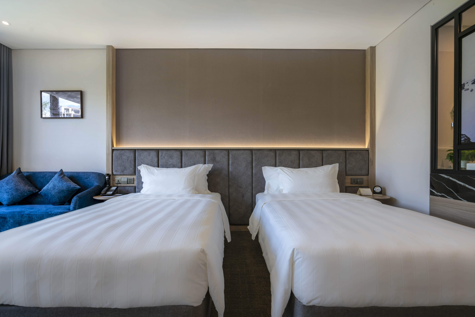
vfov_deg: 73.7
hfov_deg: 96.7
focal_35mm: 16
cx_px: 238
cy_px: 158
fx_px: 211
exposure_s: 1/25
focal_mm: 16
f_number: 7.1
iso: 200
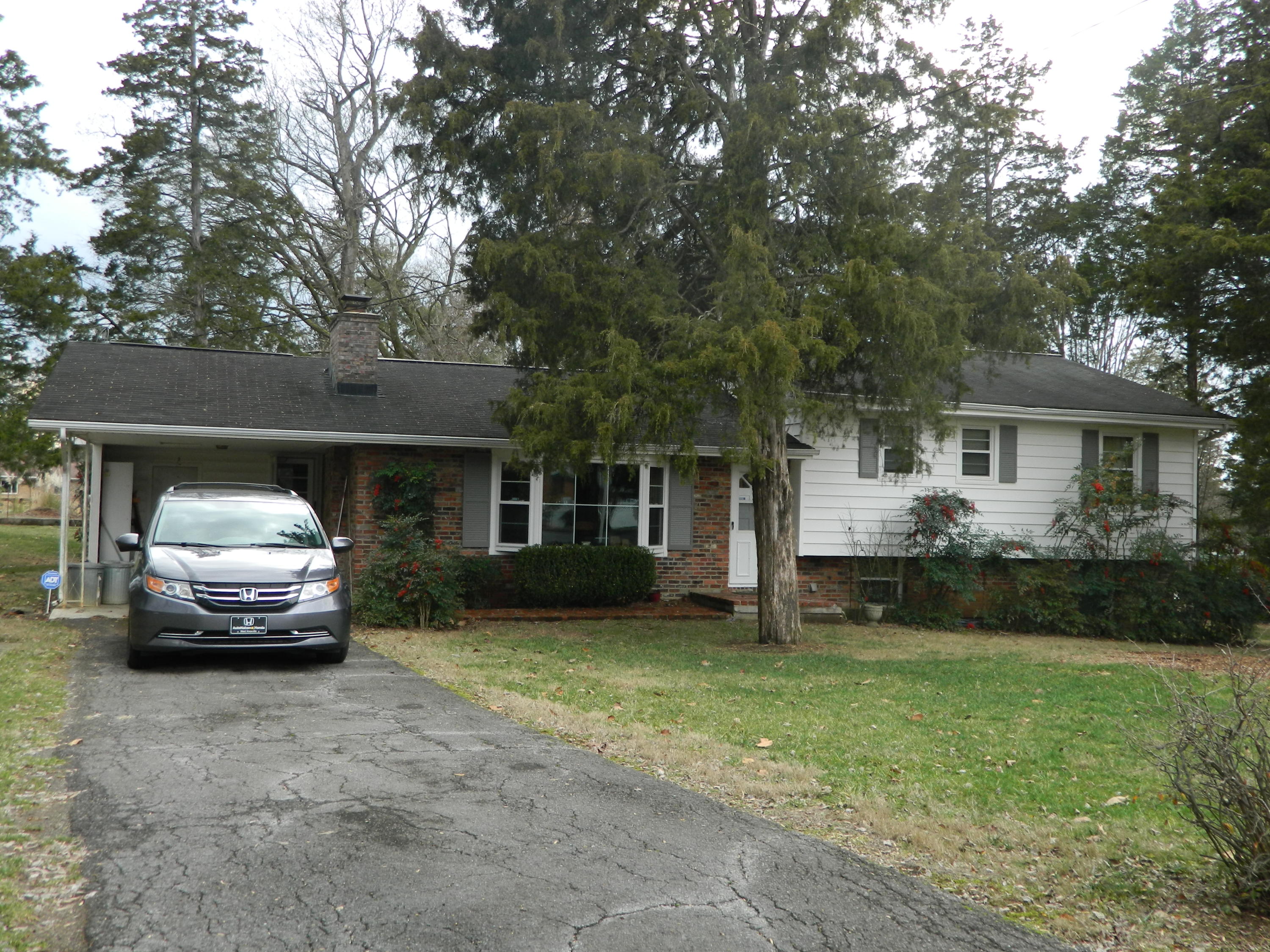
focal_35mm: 35
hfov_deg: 52.6
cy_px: 476
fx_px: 1284
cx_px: 635
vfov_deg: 40.7
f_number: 3.3
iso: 80
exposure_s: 1/60
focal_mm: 6.2
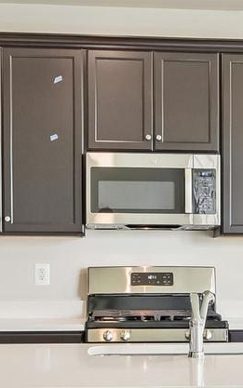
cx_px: 207
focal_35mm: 80
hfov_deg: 16.2
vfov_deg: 25.6
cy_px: 279
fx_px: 847
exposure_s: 1/30
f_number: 8
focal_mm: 16
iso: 400
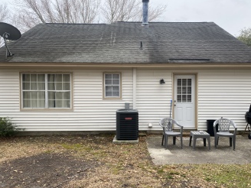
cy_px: 100
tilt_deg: -2.9
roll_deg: -0.1
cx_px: 135
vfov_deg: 48.2
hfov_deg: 61.6
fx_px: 210
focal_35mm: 29
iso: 32
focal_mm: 4.25
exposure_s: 1/255
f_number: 1.8
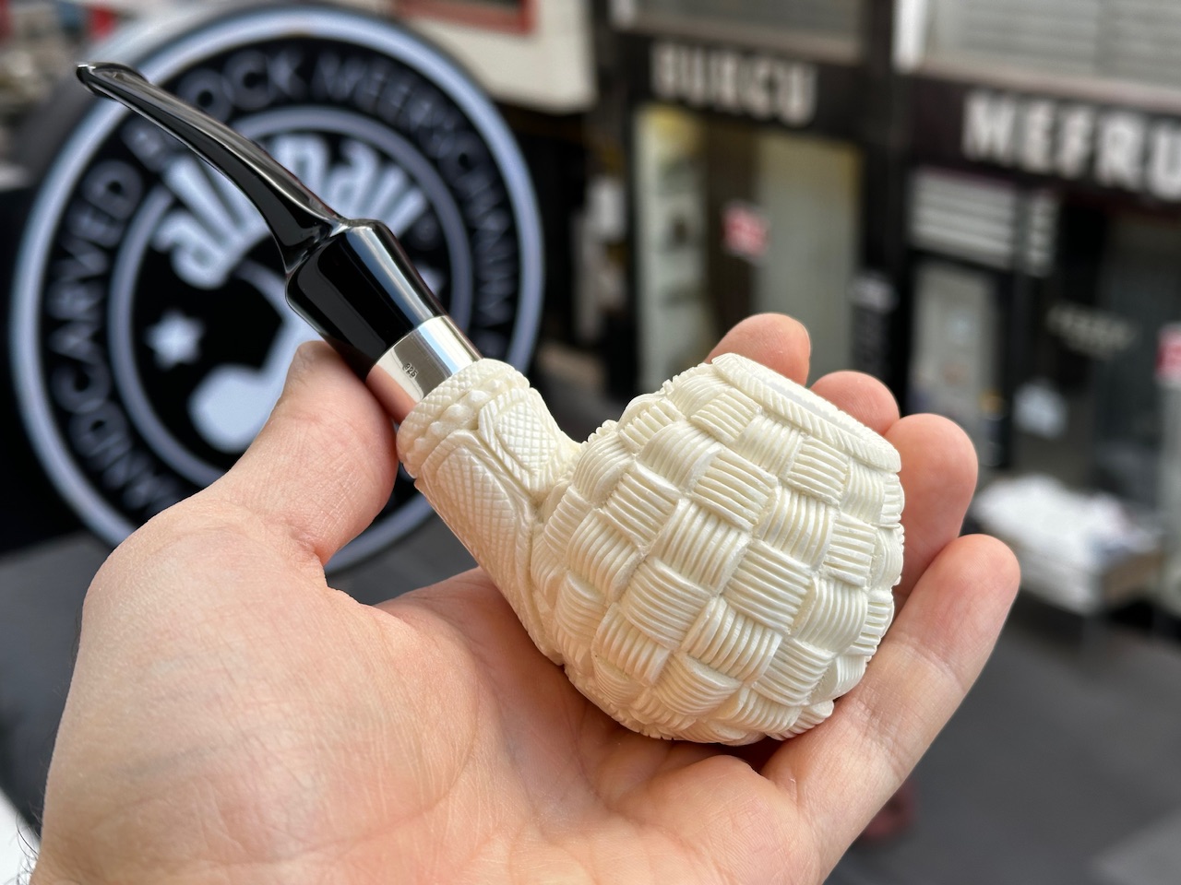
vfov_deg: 30.3
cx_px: 590
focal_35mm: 48
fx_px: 1638
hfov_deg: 39.7
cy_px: 442
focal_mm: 6.86
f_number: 1.78
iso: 64
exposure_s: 1/251
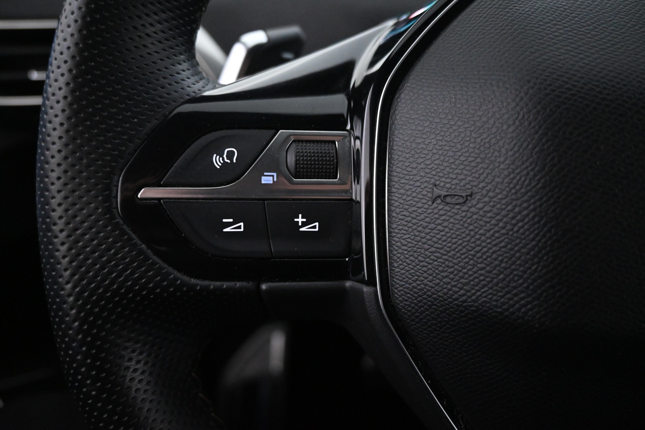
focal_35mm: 28
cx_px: 322
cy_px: 215
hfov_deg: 64.6
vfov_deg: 45.7
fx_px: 511
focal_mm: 19
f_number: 3.8
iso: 5000
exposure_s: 1/30
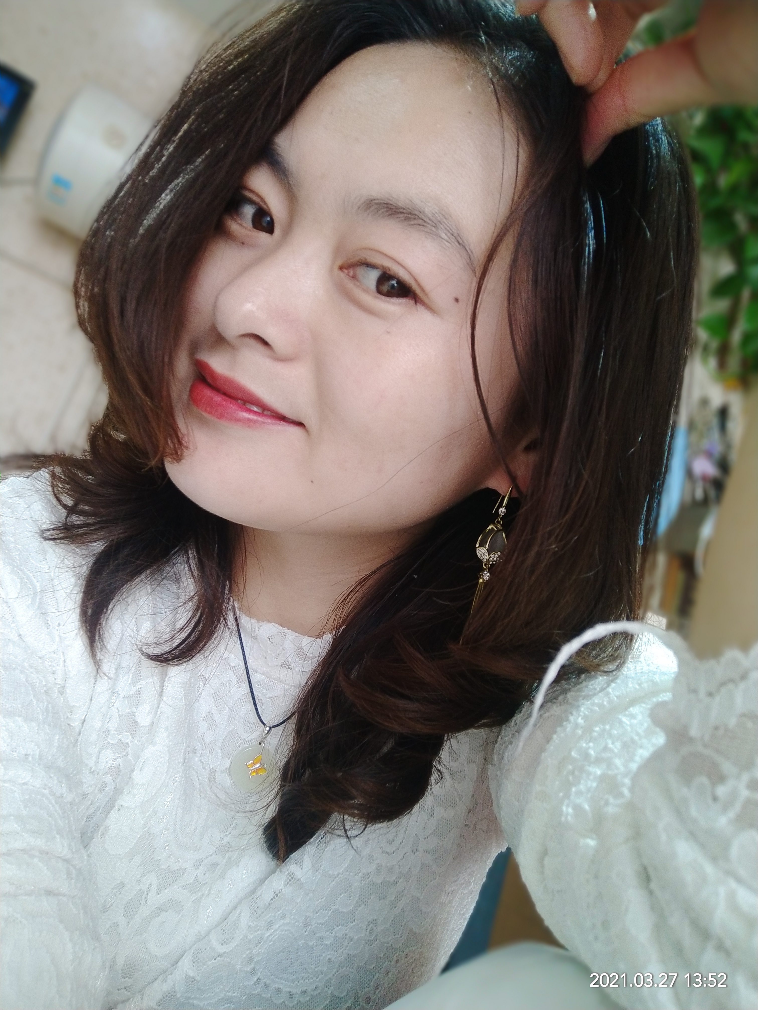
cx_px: 379
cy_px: 505
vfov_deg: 61.7
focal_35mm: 29
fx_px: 847
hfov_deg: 48.2
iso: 109
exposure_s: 1/50
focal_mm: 3.87
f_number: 2
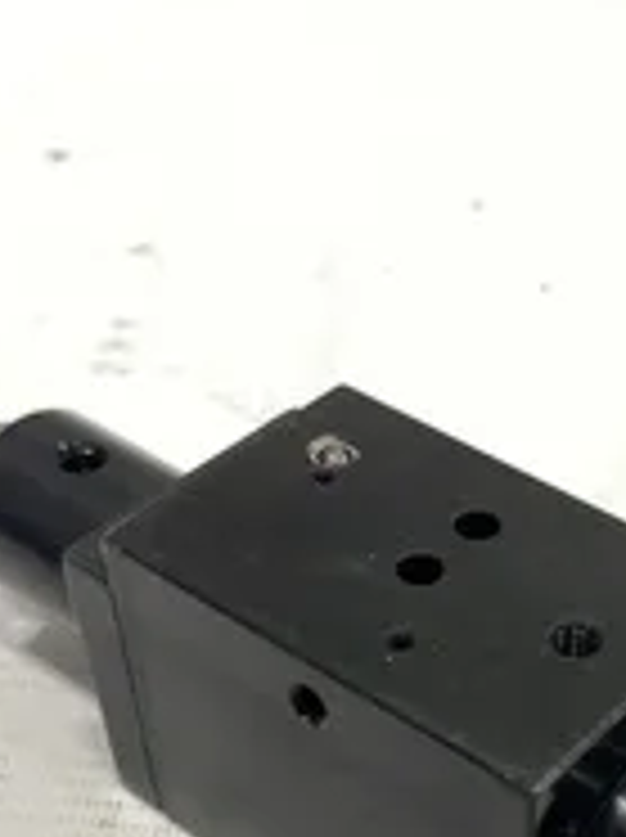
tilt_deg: -51.4
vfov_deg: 31.8
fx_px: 1353
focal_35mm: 56
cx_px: 477
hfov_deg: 25.7
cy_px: 837
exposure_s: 1/60
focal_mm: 4.2
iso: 250
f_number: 1.6
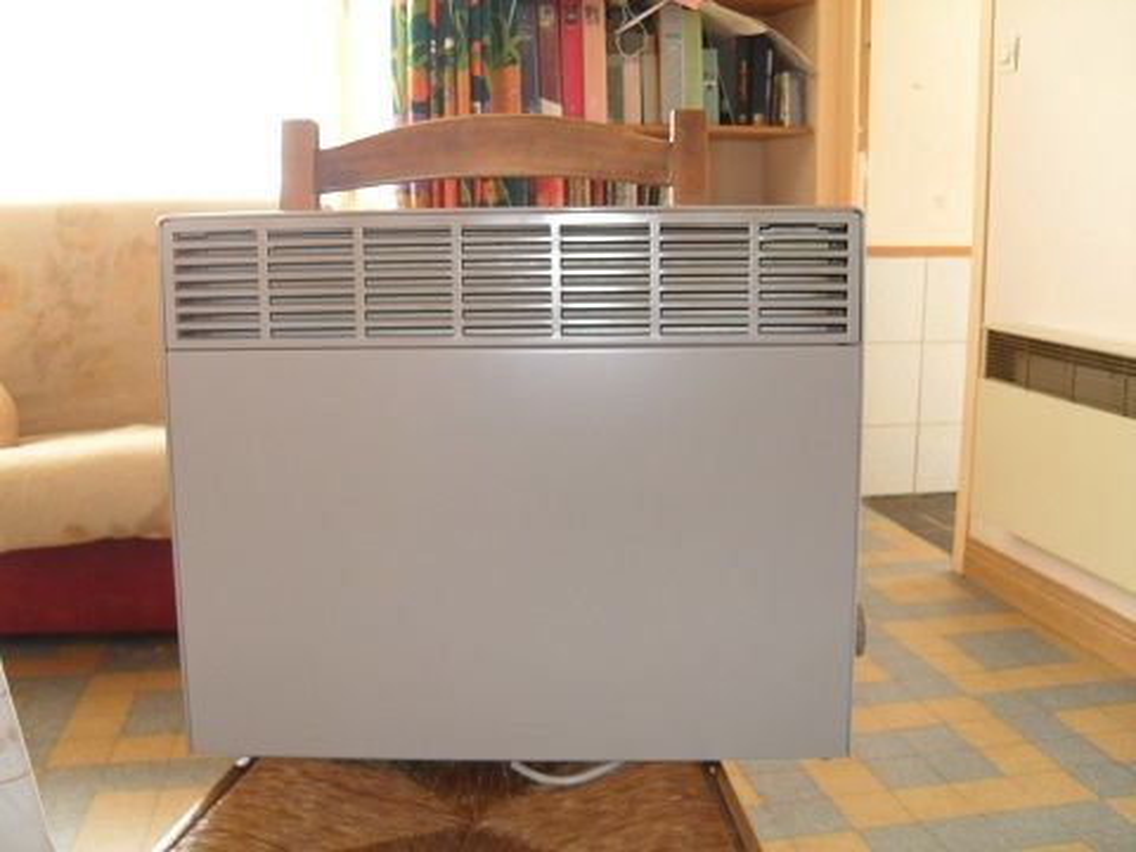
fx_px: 1149
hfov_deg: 52.6
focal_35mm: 35
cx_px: 568
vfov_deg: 40.7
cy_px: 426
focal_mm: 6.2
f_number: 2.8
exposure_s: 1/45
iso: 200
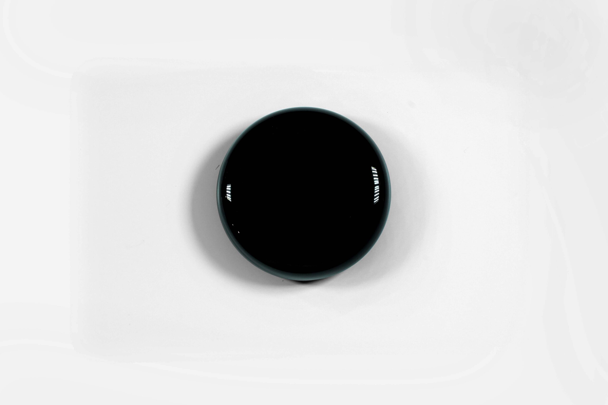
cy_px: 202
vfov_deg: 12.2
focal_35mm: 112
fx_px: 1892
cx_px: 304
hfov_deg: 18.3
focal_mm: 75
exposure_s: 1/125
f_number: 13
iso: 1600
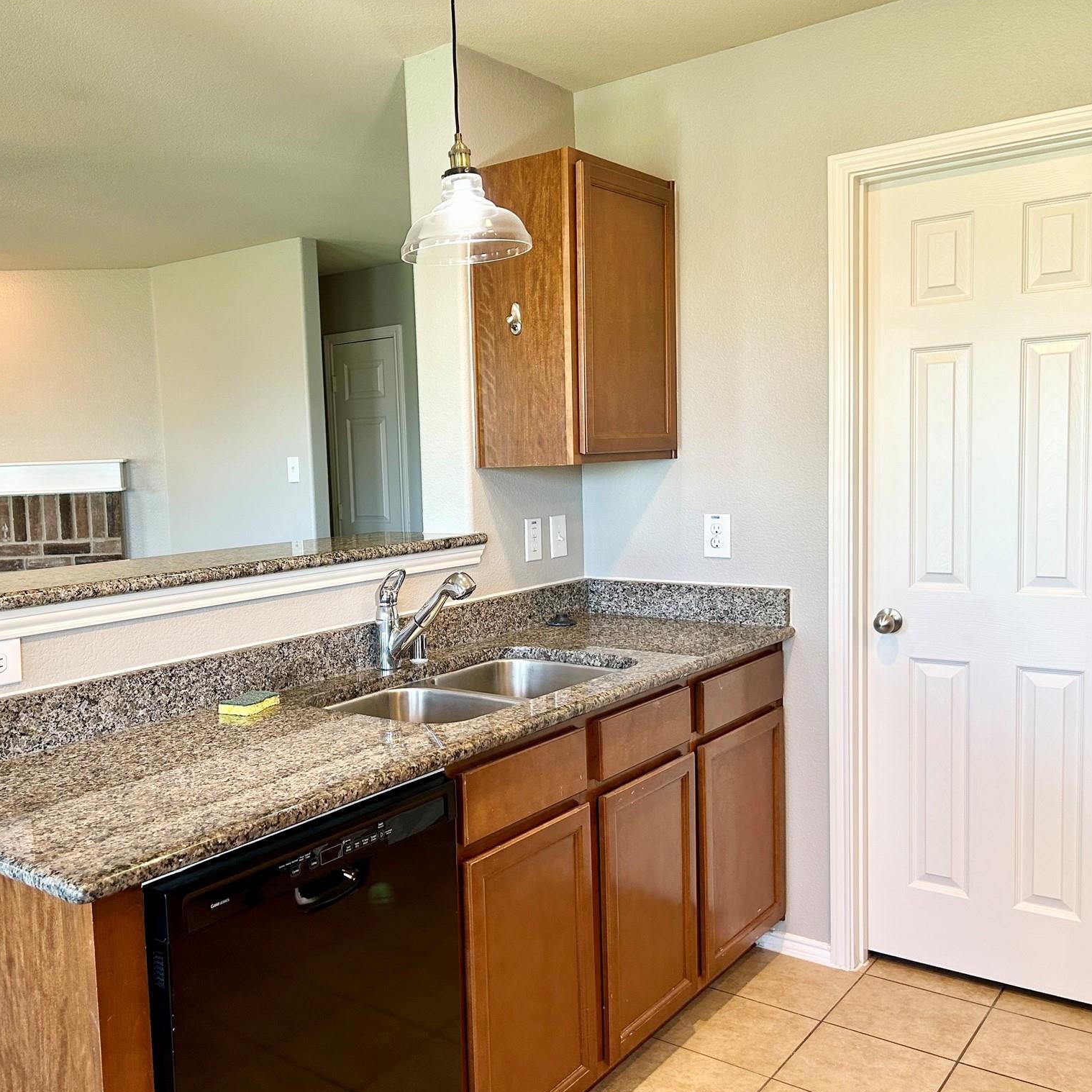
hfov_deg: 52.0
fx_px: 1106
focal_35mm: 31
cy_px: 548
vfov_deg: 52.5
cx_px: 412
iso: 125
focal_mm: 5.7
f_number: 1.5
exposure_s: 1/120
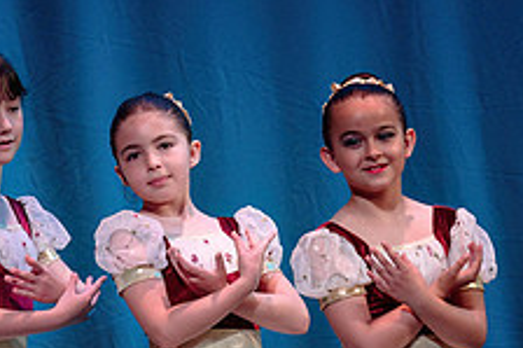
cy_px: 200
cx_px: 243
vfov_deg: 1.8
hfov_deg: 2.7
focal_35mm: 757
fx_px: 10989
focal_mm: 200
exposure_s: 1/400
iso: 1250
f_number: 2.8
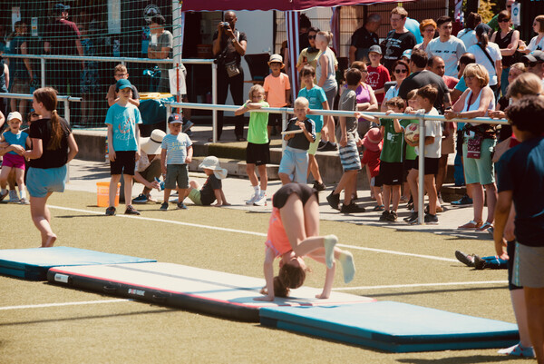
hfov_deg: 12.8
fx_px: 2419
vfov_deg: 8.6
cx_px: 272
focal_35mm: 160
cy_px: 182
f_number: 6.7
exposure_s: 1/180
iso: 100
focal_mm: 160
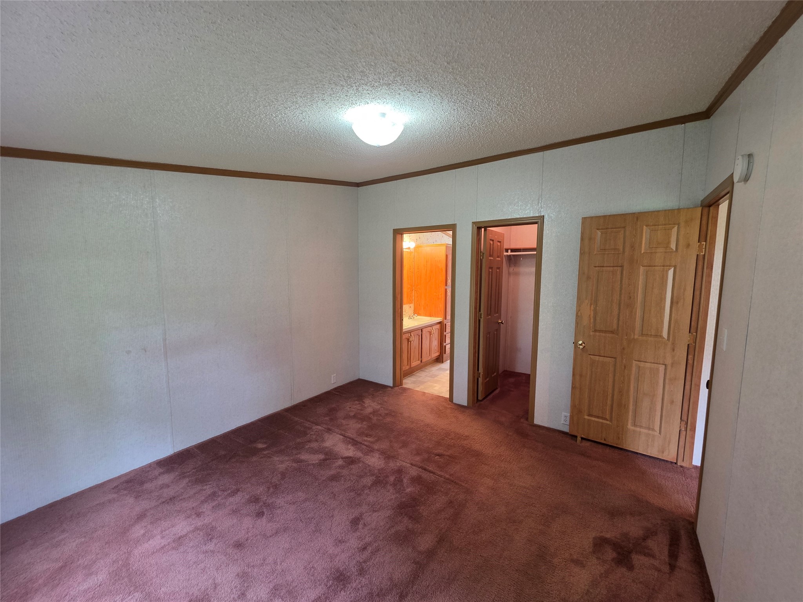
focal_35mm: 13
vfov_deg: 89.9
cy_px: 301
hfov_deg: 106.2
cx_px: 402
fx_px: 302
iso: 160
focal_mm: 2.2
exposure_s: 1/60
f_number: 1.9
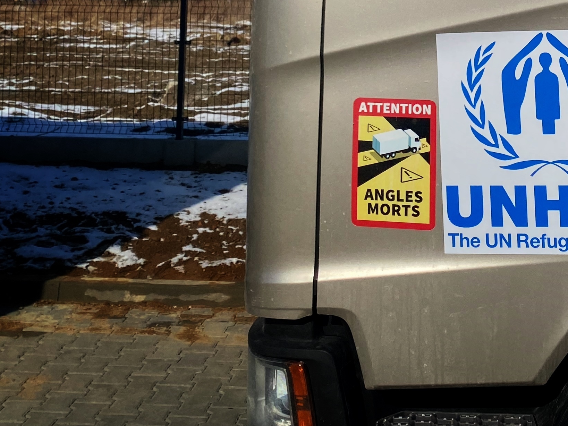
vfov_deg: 21.3
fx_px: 1050
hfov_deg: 29.9
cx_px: 410
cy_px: -84
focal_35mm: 64
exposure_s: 1/7692
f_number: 1.8
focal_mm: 4.25
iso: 32
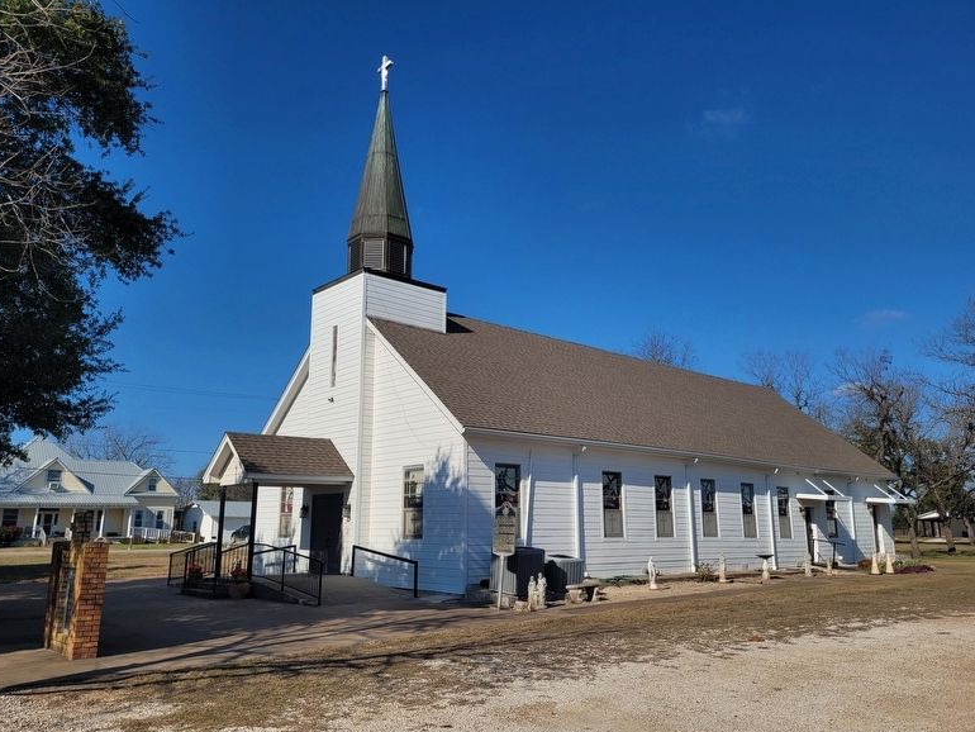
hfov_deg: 65.3
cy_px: 370
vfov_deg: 51.4
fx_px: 761
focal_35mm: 27
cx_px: 490
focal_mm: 5.4
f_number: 1.8
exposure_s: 1/5922
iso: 40
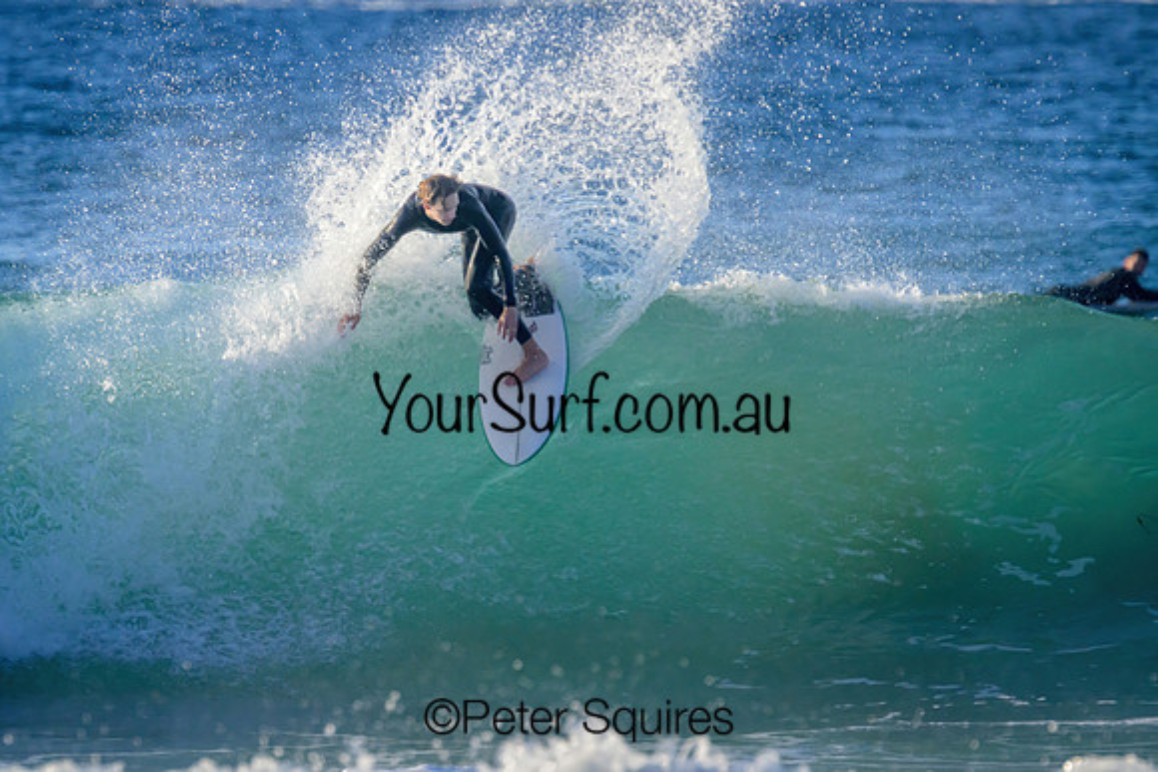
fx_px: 22398
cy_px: 353
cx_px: 524
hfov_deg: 3.0
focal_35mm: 696
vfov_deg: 2.0
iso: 2000
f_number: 11
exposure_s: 1/2000
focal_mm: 630
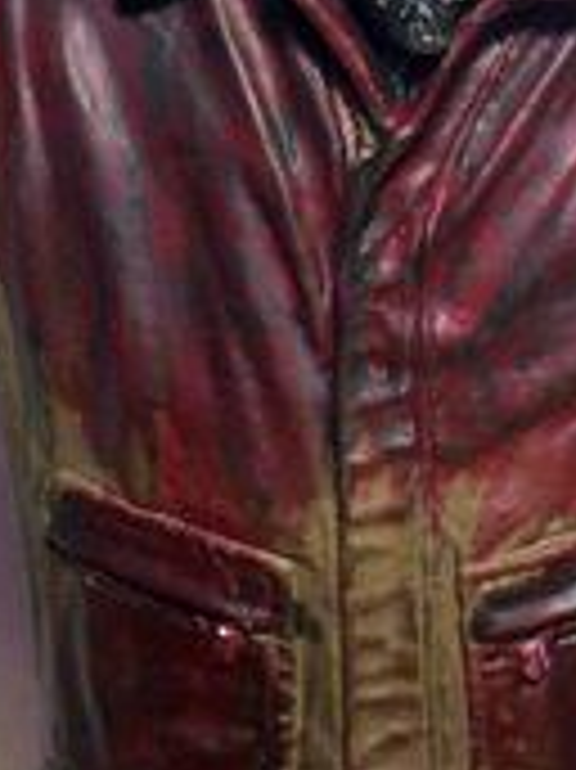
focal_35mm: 232
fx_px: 5154
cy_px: -72
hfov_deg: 6.4
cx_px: 279
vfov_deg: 8.5
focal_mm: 10.8
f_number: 3.6
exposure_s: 1/30
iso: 160
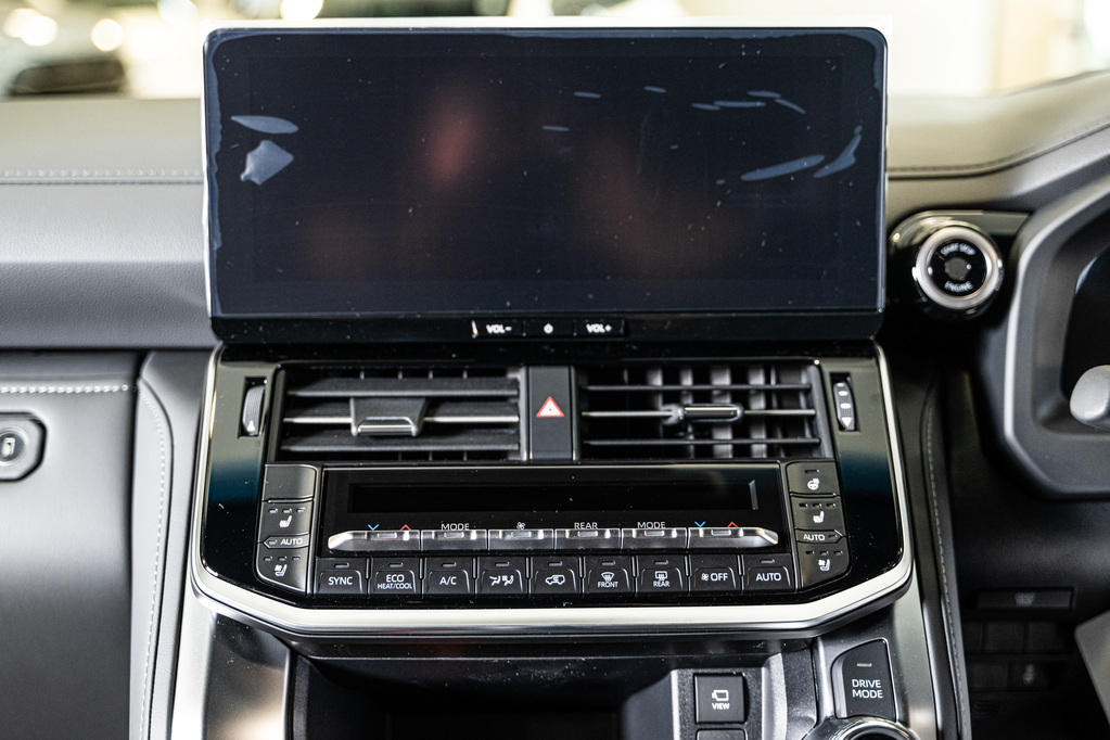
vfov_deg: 29.2
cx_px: 555
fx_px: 1418
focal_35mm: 46
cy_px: 370
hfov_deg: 42.7
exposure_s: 1/125
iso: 1250
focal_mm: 46
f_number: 2.8
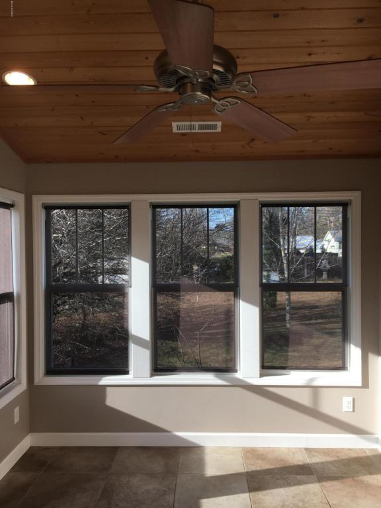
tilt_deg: -0.6
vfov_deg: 61.7
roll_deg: +0.3
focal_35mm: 29
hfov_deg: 48.2
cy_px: 254
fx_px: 426
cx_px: 190
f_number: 2.2
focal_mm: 4.15
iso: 25
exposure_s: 1/181
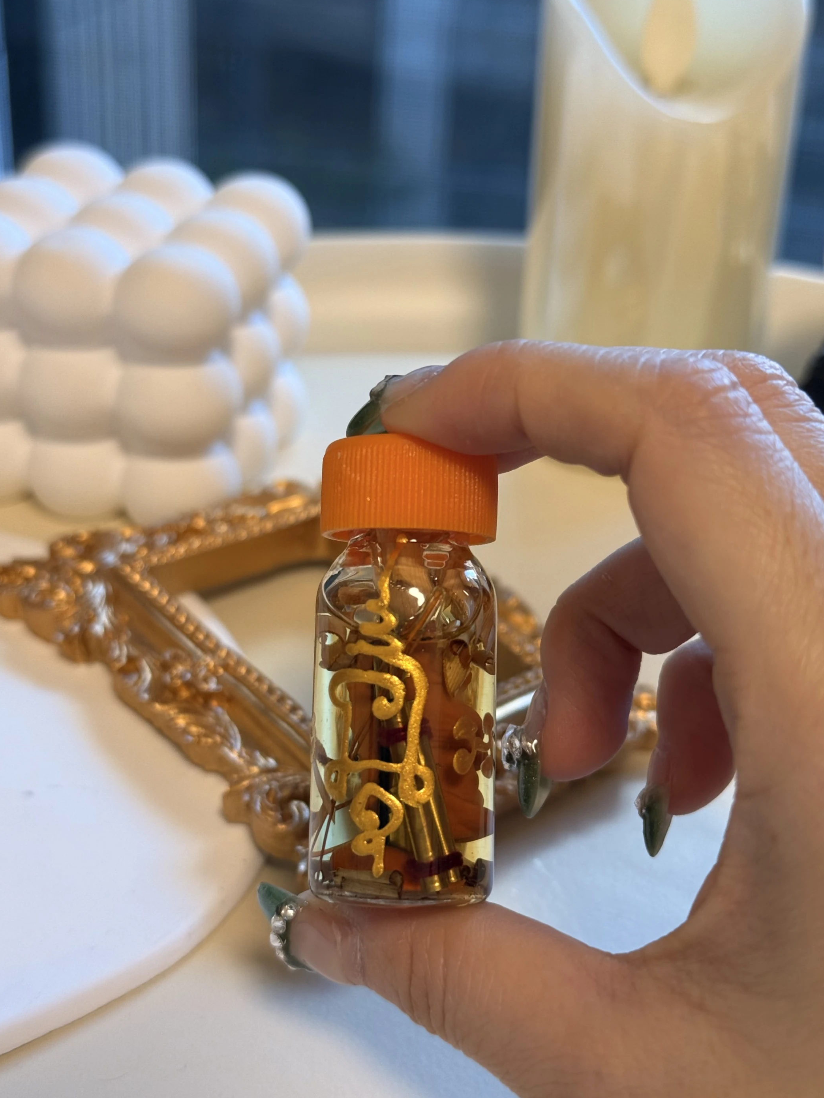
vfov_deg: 38.9
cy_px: 539
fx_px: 1555
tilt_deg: -28.9
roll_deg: -4.3
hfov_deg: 29.7
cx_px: 406
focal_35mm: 49
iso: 64
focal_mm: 6.76
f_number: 1.78
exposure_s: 1/60
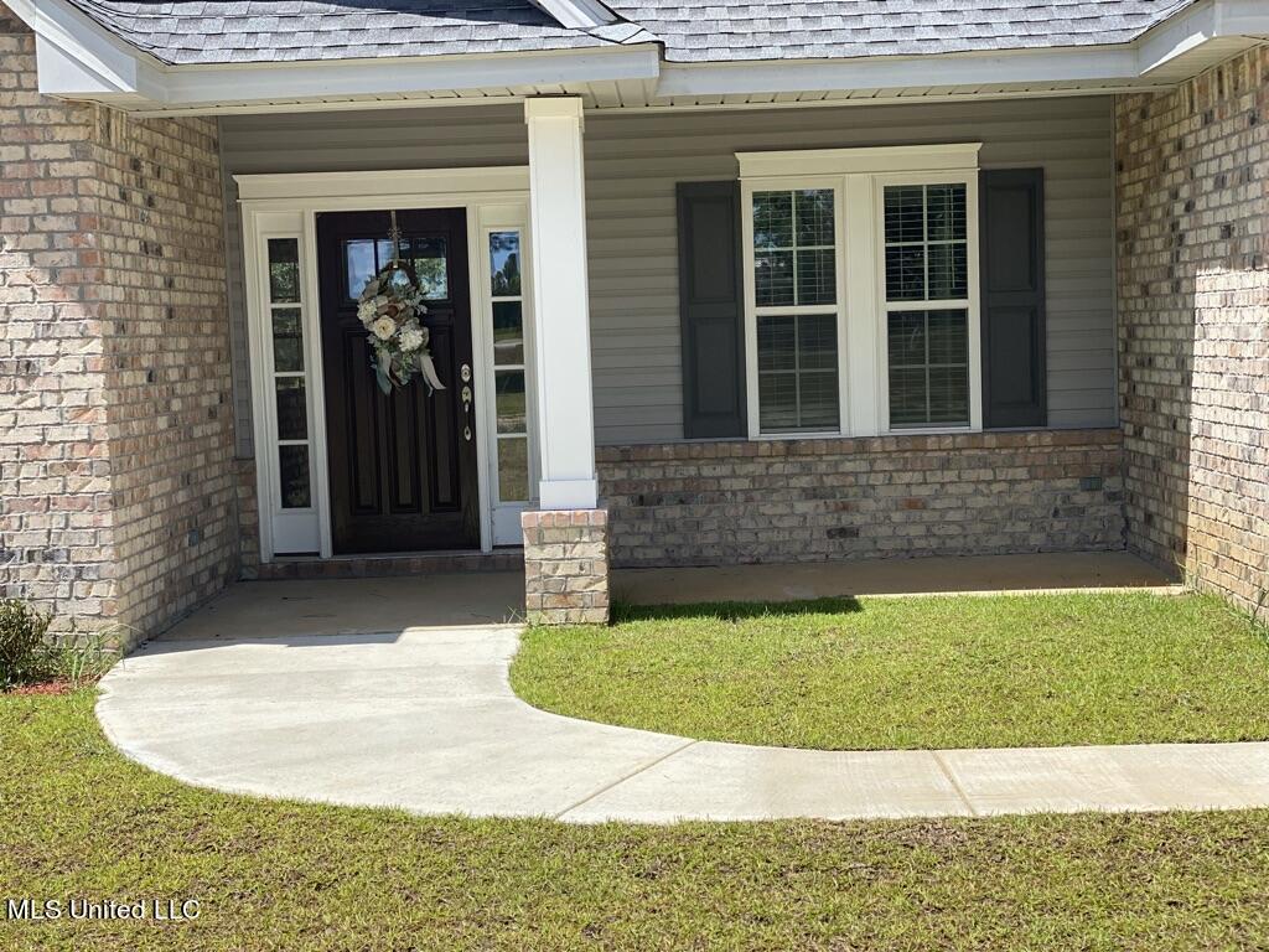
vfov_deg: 28.0
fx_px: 1906
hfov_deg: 36.8
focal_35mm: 52
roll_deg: +1.8
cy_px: 476
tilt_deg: -4.2
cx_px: 634
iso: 20
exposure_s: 1/1261
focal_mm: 6
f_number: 2
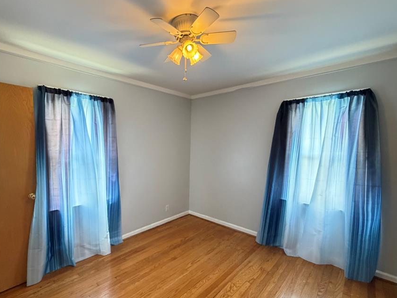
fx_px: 195
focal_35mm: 17
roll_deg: +0.2
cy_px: 163
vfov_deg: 74.5
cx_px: 167
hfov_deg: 90.3
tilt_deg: -5.2
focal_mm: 2.22
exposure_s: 1/60
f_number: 2.2
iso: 500
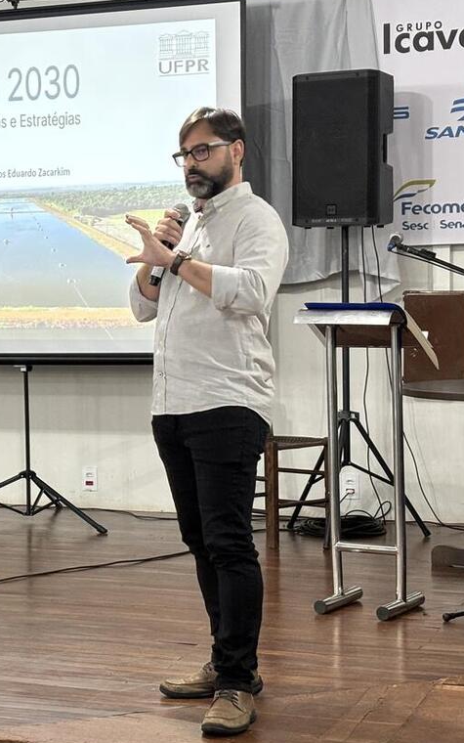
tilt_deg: -1.9
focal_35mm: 87
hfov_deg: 14.8
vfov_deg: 23.8
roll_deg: +1.1
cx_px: -4
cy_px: 366
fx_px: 1760
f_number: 1.6
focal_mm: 5.96
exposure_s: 1/60
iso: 125
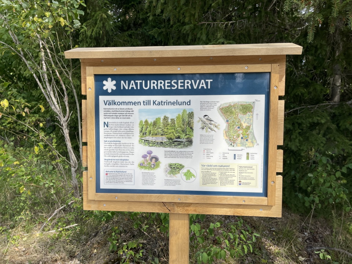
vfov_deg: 53.1
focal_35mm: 26
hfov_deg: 67.3
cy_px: 132
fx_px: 264
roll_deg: -3.1
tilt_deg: -5.0
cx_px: 176
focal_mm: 5.1
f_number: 1.6
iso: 32
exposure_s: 1/2336
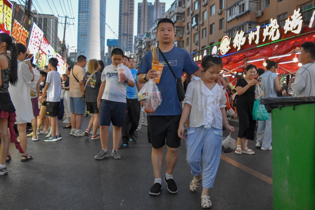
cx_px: 158
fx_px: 236
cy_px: 105
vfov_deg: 47.9
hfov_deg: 67.4
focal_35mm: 27
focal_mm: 18
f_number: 3.5
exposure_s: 1/500
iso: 2800
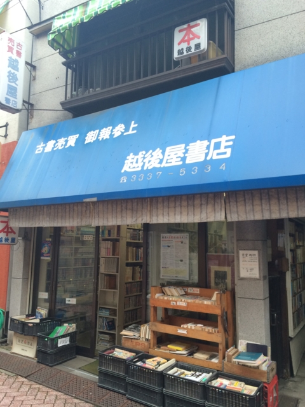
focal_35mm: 29
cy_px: 204
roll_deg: -0.4
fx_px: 341
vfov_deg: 61.7
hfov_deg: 48.2
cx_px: 152
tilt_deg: +6.6
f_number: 2.2
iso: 40
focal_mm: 4.15
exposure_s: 1/40
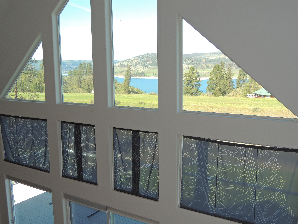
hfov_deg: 52.6
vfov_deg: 40.7
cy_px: 112
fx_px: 301
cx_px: 149
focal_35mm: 35
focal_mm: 6.2
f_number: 3.3
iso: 100
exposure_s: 1/200
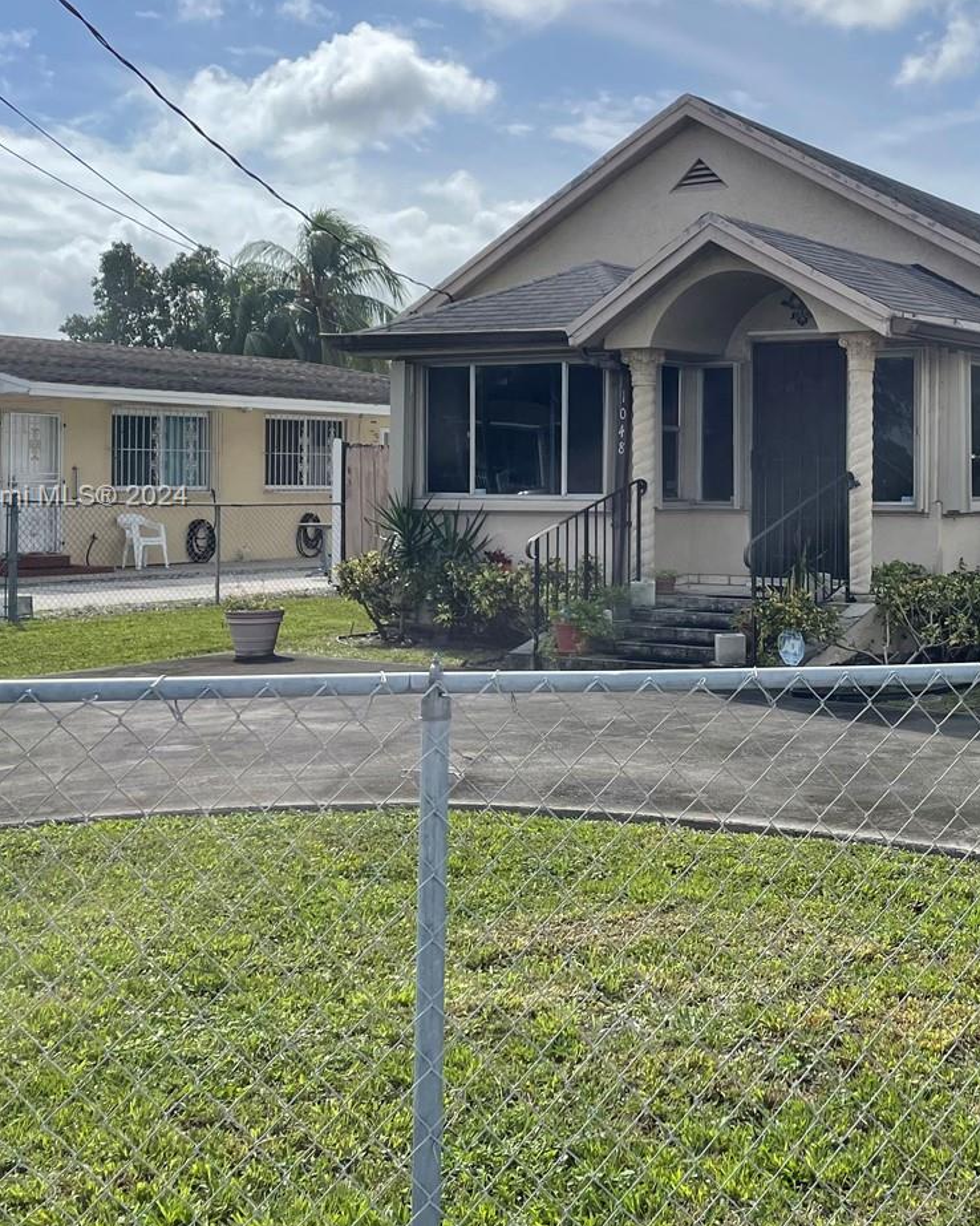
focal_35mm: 44
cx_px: 826
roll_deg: +0.4
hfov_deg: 32.9
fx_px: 1596
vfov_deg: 41.8
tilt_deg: -0.4
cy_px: 498
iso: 32
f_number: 1.6
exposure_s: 1/6897
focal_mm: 4.2
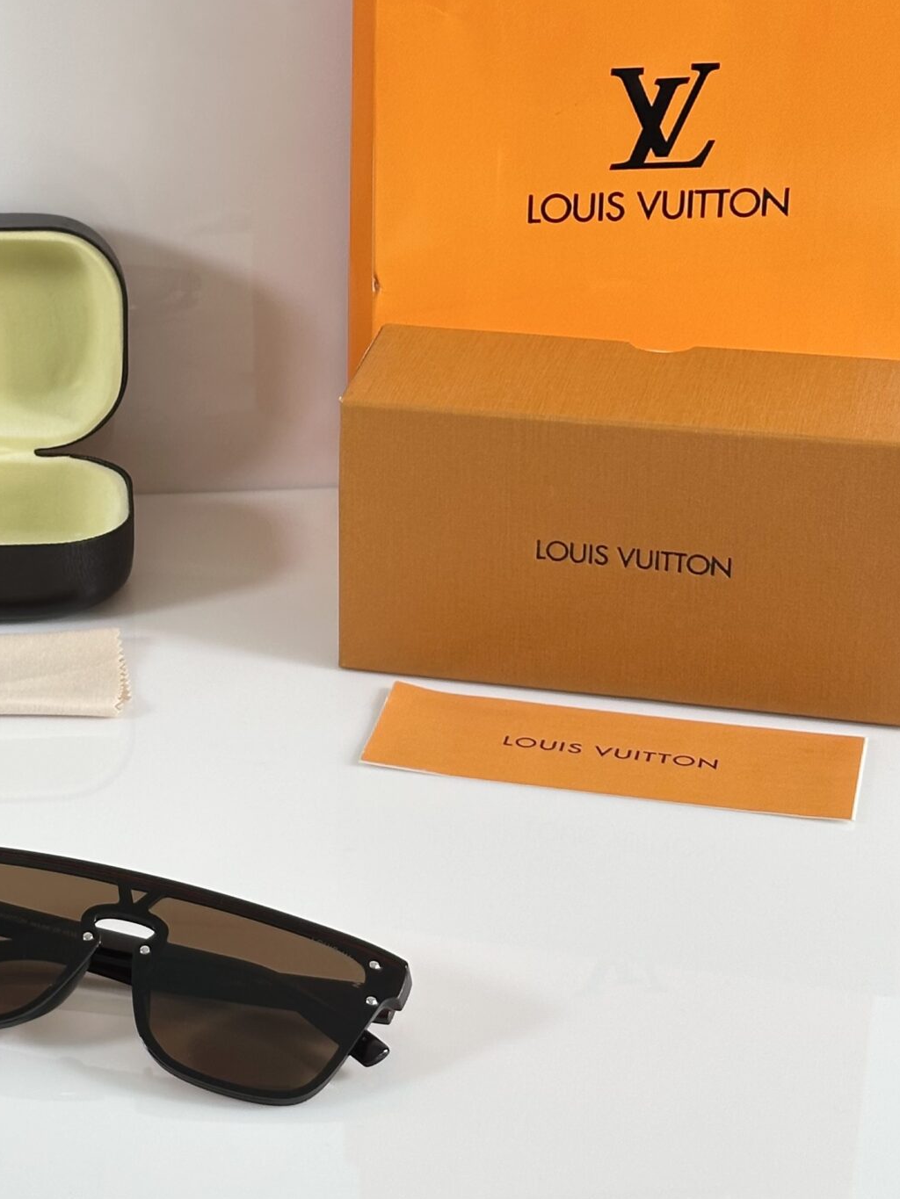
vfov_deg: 21.8
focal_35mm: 90
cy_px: 540
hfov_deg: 16.2
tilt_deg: -24.1
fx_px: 3119
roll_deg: +1.6
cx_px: 62
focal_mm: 6.86
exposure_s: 1/117
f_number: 1.78
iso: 80
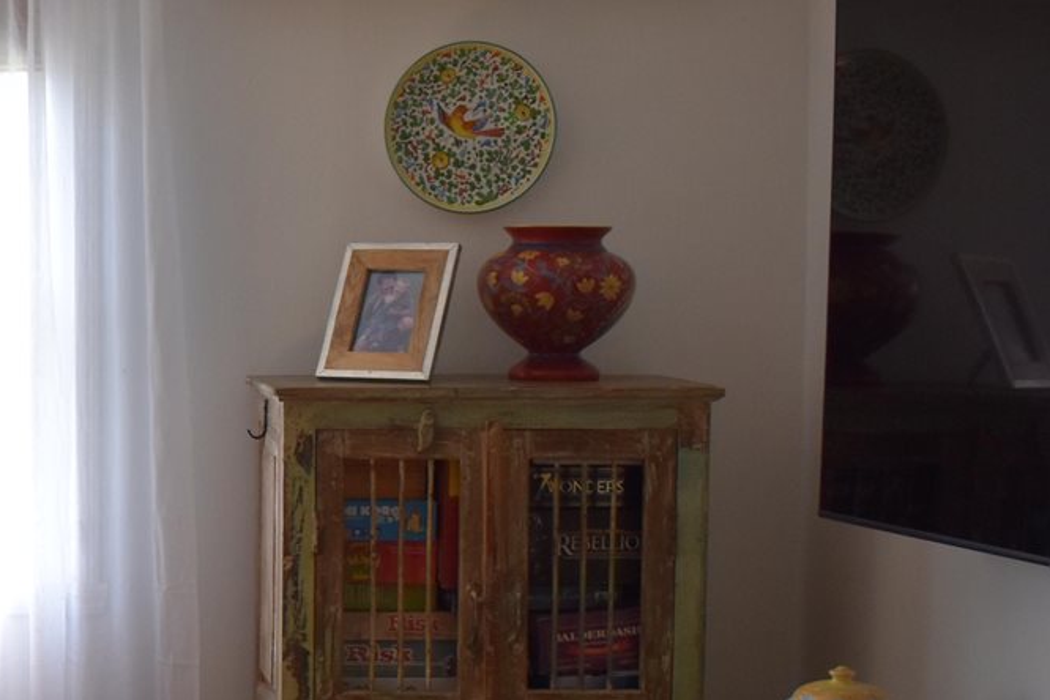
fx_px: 2421
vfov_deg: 16.4
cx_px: -233
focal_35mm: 83
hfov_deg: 22.4
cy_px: 496
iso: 450
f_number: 3.5
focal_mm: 18
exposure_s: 1/250
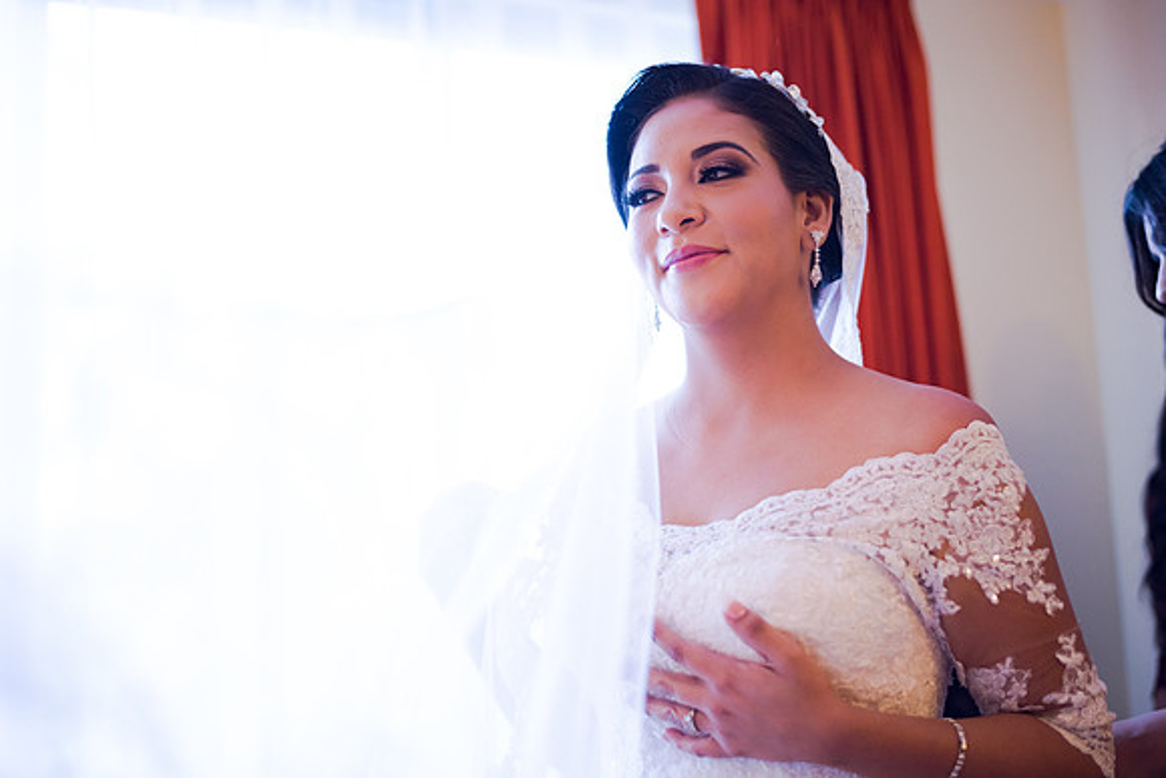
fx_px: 1620
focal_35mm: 50
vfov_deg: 27.0
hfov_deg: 39.6
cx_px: 583
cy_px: 389
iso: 1600
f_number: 1.8
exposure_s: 1/320
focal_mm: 50
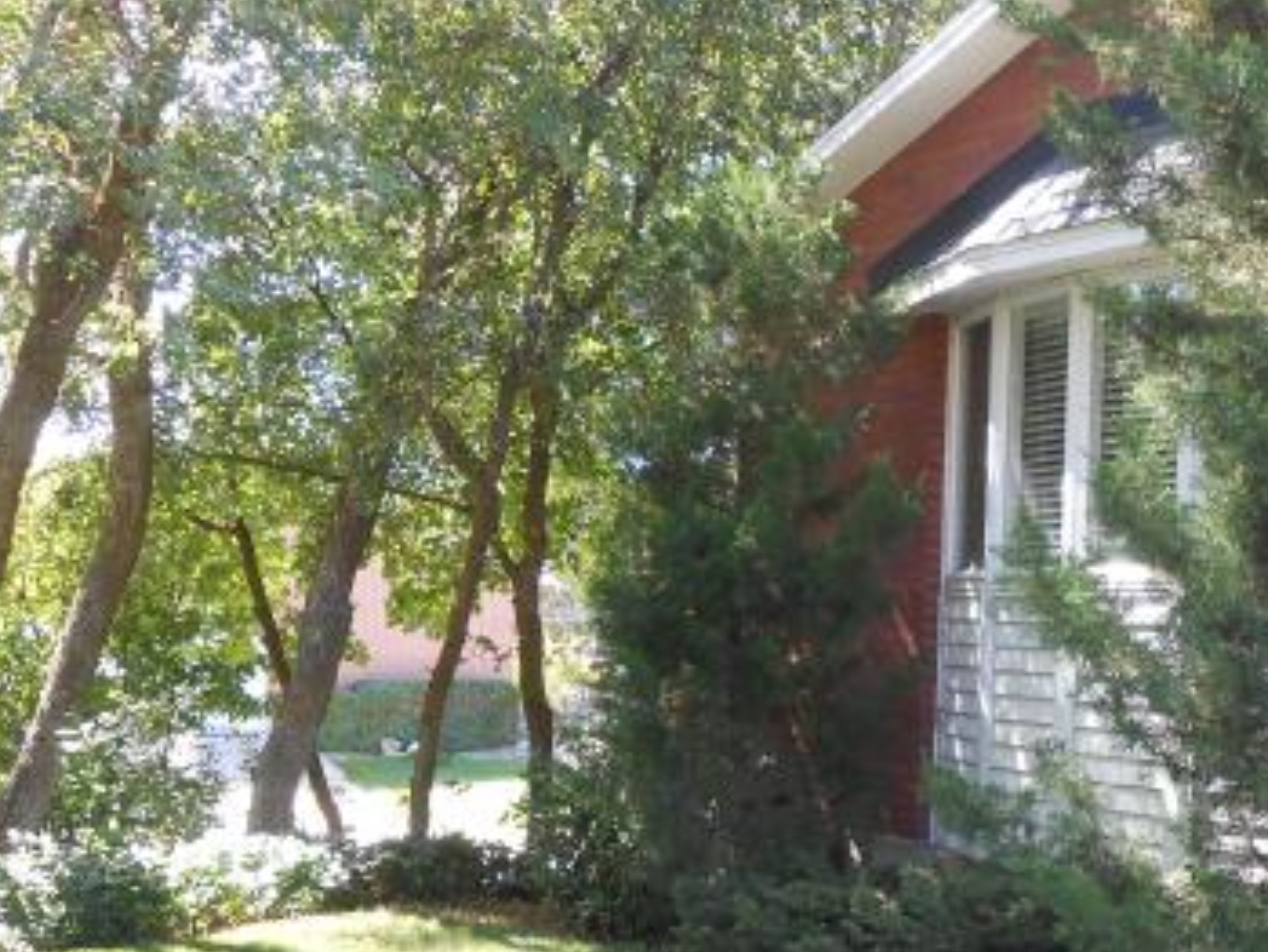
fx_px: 2015
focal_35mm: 55
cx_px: 763
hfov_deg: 34.8
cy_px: 636
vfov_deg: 26.4
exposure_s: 1/40
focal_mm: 5.3
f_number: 3.8
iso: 80
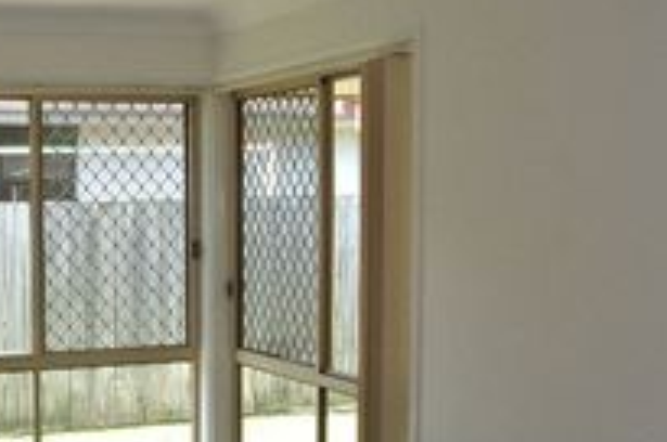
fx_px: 1147
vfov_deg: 21.7
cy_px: 310
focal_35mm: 62
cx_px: 39
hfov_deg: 30.7
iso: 400
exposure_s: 1/60
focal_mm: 10
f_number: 9
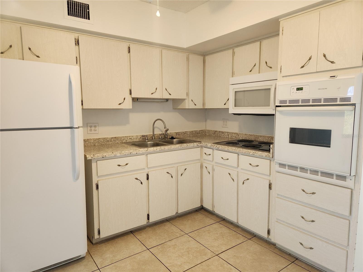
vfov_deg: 58.9
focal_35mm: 23
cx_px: 182
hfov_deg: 73.9
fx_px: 241
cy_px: 136
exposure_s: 1/120
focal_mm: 5.4
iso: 500
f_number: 1.8
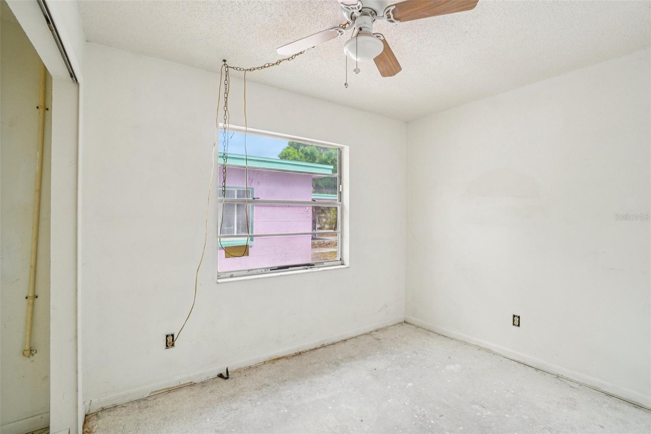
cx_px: 326
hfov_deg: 100.4
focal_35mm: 15
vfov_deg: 77.3
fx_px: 271
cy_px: 217
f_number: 8
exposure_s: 1/45
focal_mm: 10
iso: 100
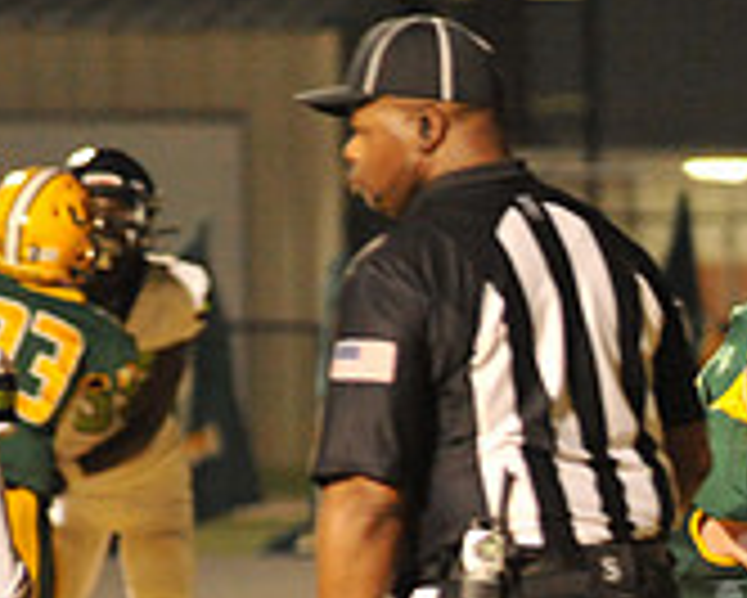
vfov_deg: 2.6
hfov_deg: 3.2
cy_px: 724
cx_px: 1125
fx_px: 13406
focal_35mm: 606
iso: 6400
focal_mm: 185
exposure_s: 1/320
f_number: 4
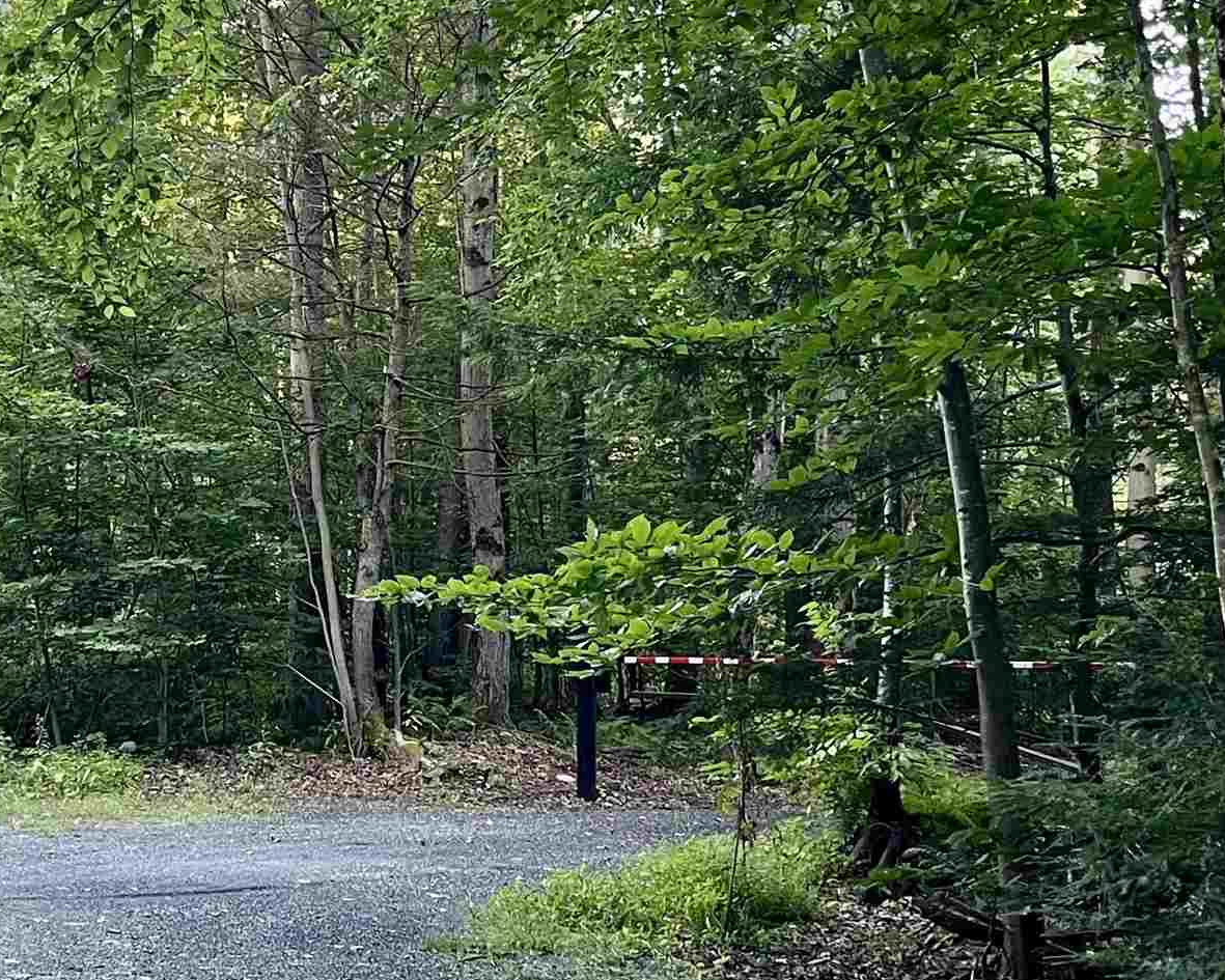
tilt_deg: +2.4
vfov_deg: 23.1
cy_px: 531
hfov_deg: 28.1
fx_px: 2393
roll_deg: +0.3
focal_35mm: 66
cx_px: 240
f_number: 1.6
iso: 125
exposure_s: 1/70
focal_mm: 5.1
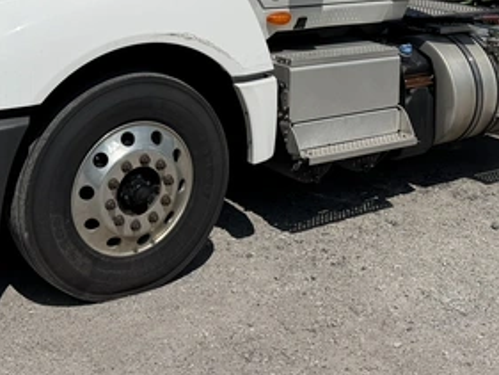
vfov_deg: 21.2
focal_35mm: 64
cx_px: 304
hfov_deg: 30.2
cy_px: -90
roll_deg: -1.8
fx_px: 923
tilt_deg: -0.6
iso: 80
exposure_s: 1/14286
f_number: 1.78
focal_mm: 6.76
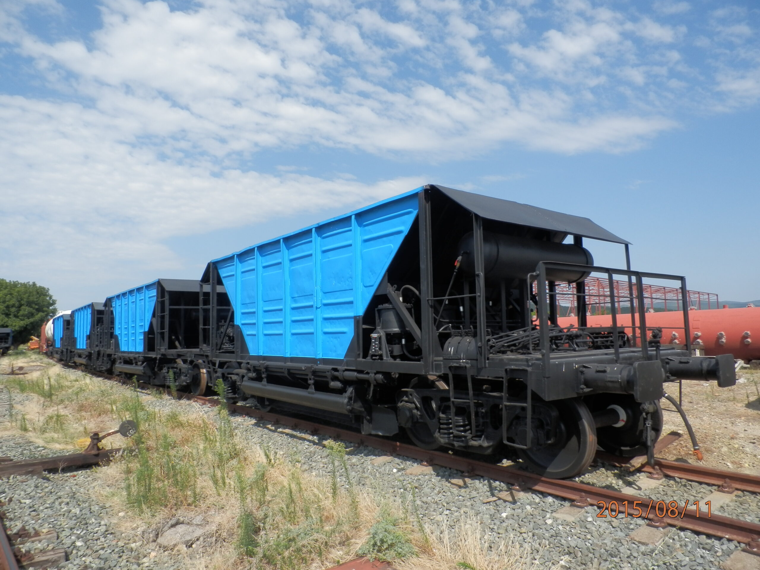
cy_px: 285
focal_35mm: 24
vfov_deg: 56.8
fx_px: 527
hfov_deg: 71.6
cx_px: 380
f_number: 7.9
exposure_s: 1/160
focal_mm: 4.2
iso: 80
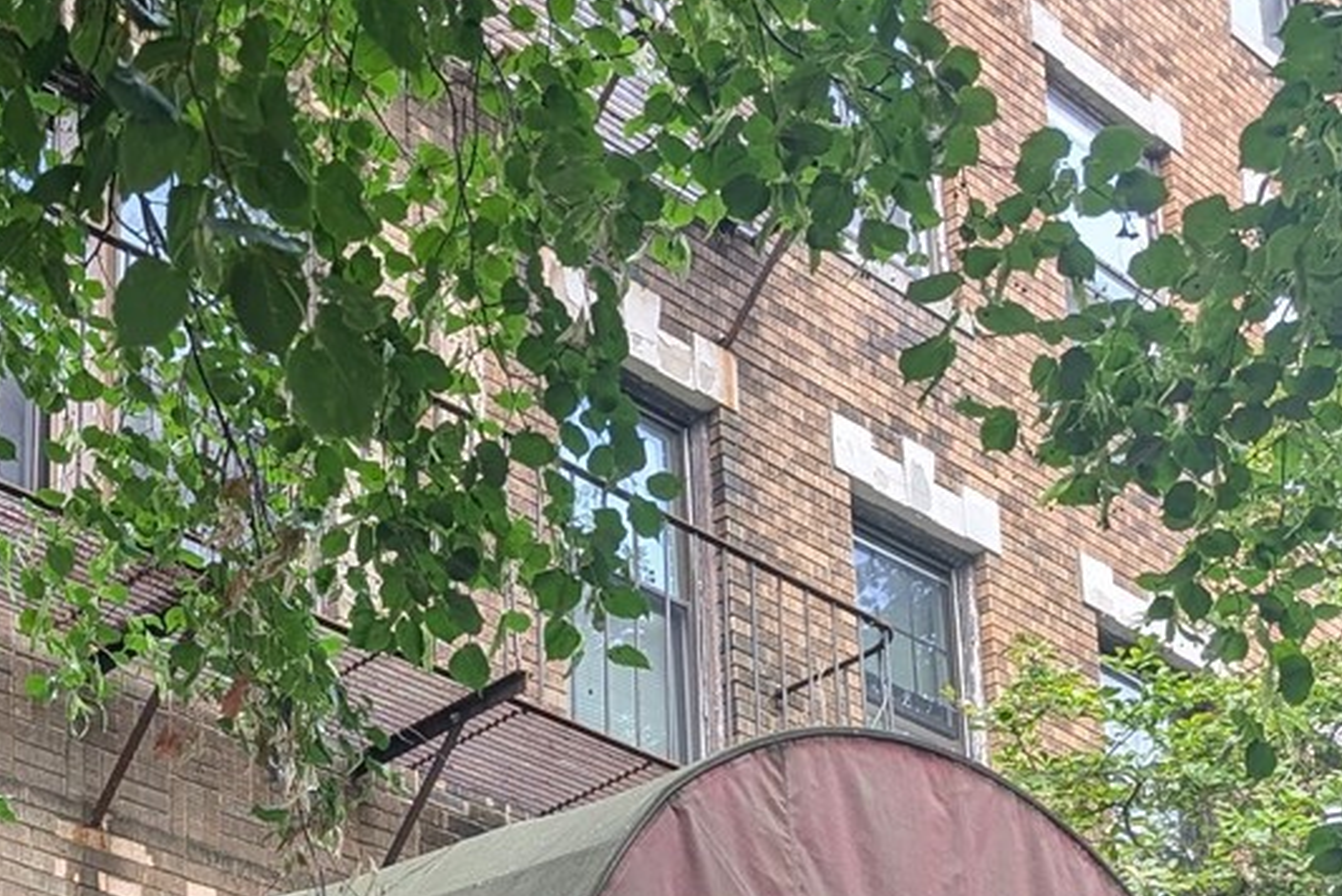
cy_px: 1253
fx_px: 2685
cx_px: 152
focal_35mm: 72
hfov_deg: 27.1
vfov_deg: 17.4
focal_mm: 6.9
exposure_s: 1/73.9
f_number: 1.68
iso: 22
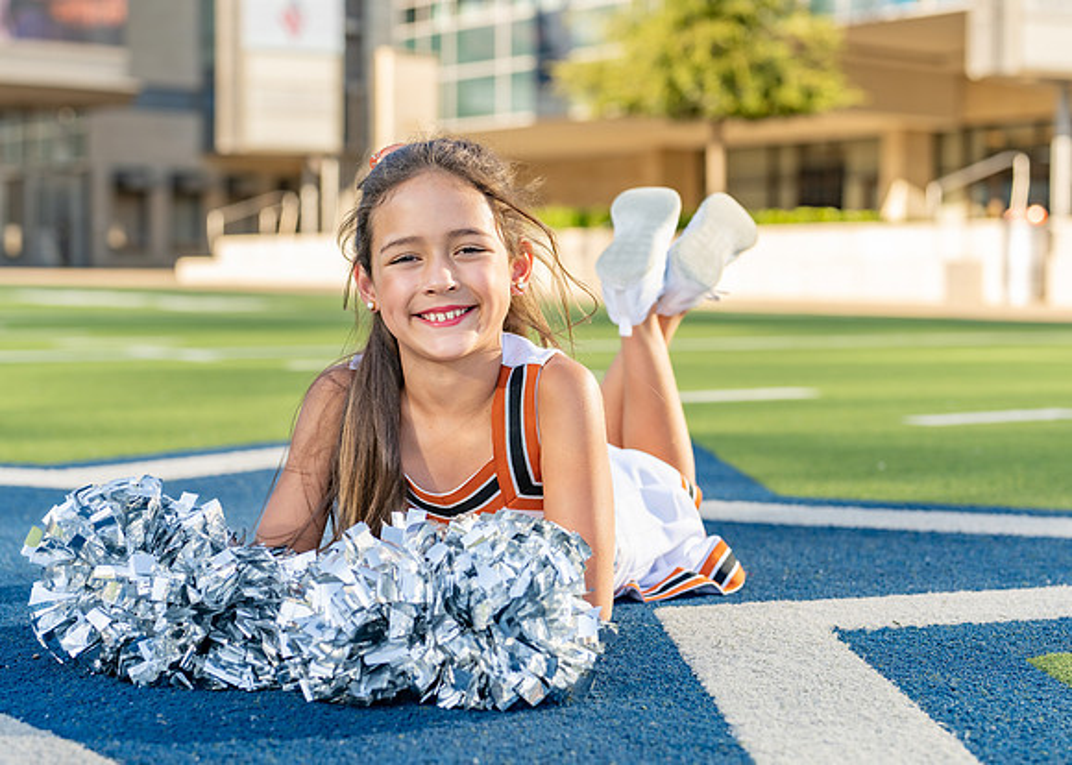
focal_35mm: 66
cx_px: 488
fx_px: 2006
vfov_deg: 21.6
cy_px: 367
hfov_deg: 29.9
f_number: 2.8
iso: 100
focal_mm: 50
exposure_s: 1/500
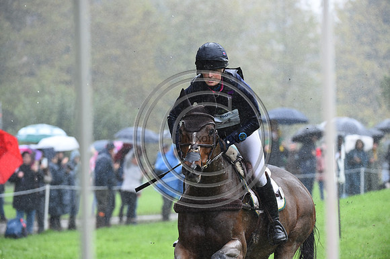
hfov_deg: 8.6
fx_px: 2598
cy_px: 130
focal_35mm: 240
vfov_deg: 5.7
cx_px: 195
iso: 2500
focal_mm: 240
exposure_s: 1/1000
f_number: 5.6
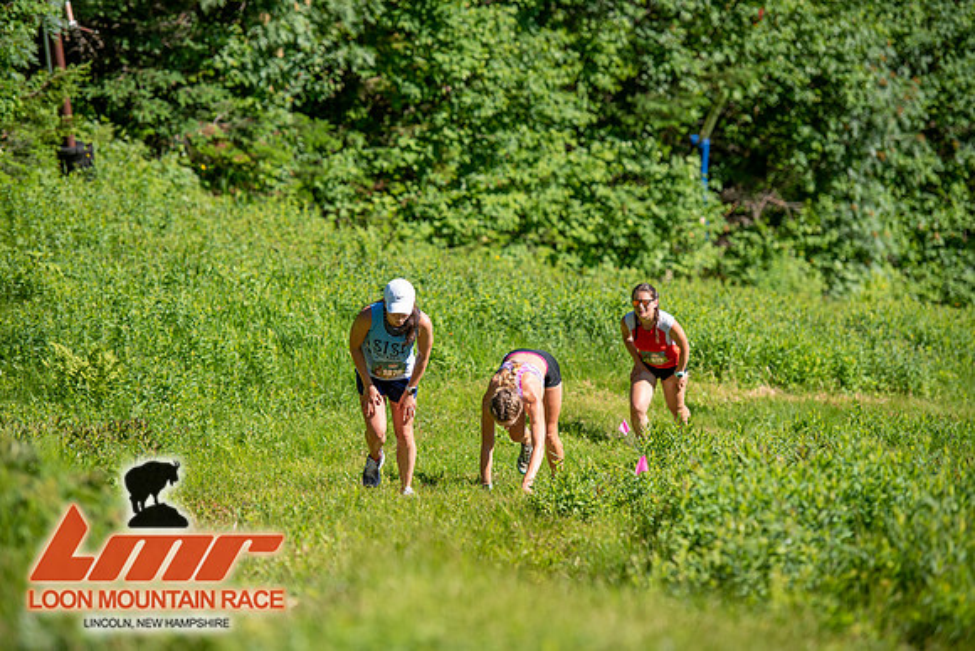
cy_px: 326
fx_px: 4334
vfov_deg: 8.6
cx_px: 488
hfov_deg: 12.8
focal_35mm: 160
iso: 100
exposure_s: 1/640
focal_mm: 160
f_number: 3.5
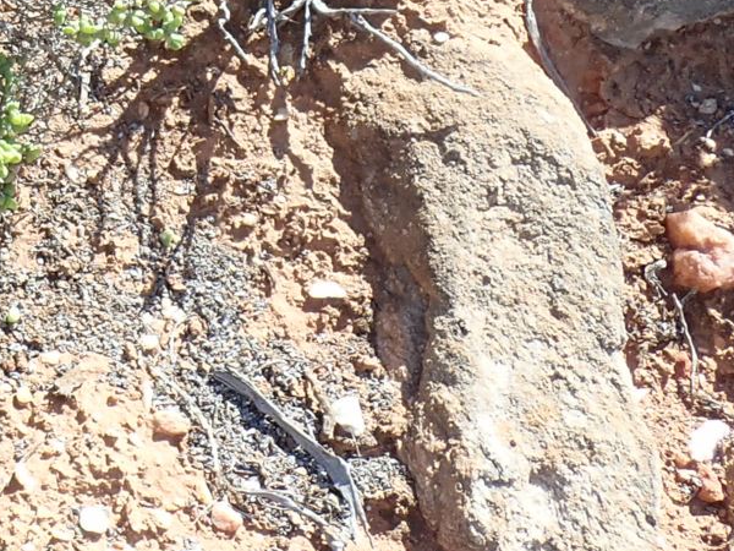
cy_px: -119
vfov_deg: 14.3
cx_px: -303
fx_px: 2120
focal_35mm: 100
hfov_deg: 17.9
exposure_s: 1/400
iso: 100
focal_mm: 5.5
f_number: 3.2
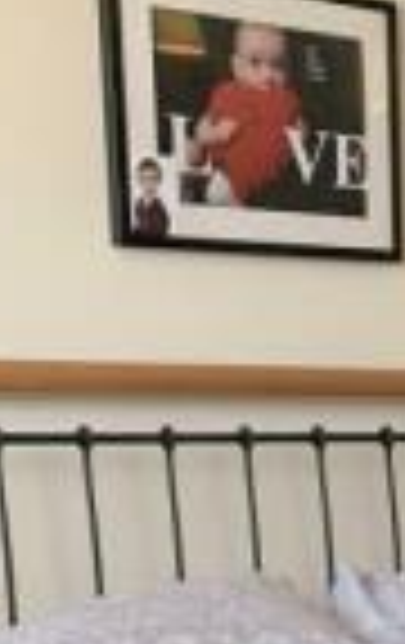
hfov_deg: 10.2
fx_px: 1968
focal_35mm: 112
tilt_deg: -11.7
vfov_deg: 17.6
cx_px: 965
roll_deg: -2.4
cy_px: 786
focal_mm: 4.25
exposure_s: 1/50
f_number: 1.8
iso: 80
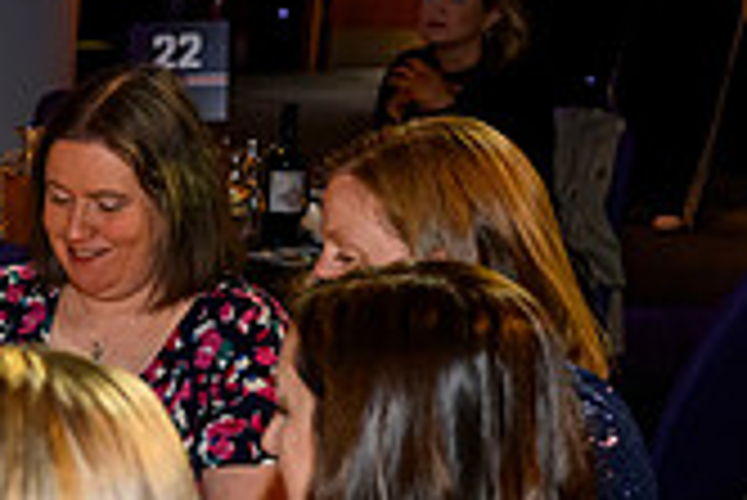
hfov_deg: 15.0
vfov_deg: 11.1
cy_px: 516
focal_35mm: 122
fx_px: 2534
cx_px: -518
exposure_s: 1/160
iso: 4000
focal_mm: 35
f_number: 4
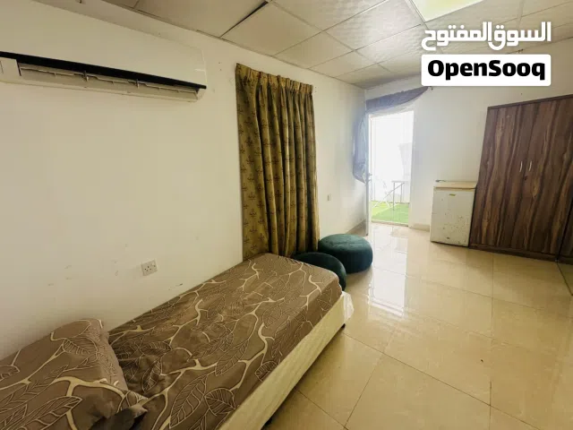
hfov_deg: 102.1
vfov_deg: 85.7
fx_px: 232
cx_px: 286
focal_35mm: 14
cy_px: 215
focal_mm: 2.22
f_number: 2.2
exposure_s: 1/292
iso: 40
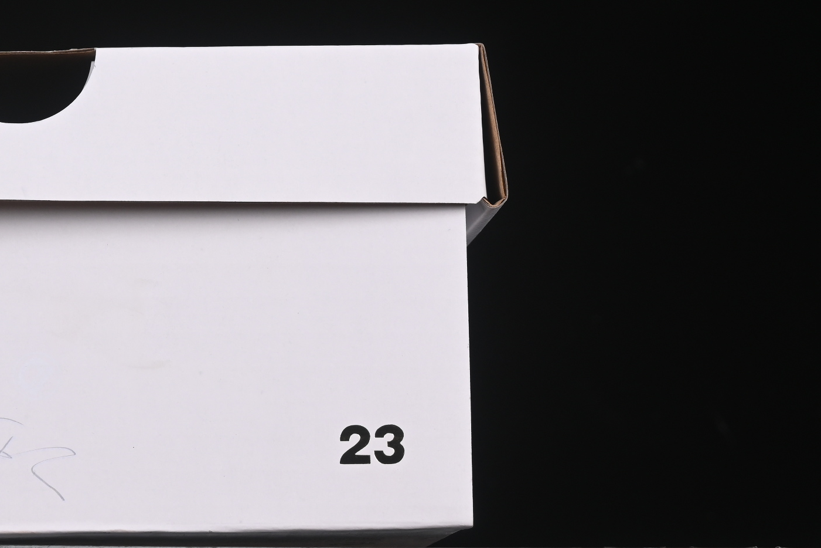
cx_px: 37
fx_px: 3398
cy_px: 202
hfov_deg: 13.6
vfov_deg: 9.2
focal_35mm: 149
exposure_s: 1/80
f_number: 8
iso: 160
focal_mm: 50
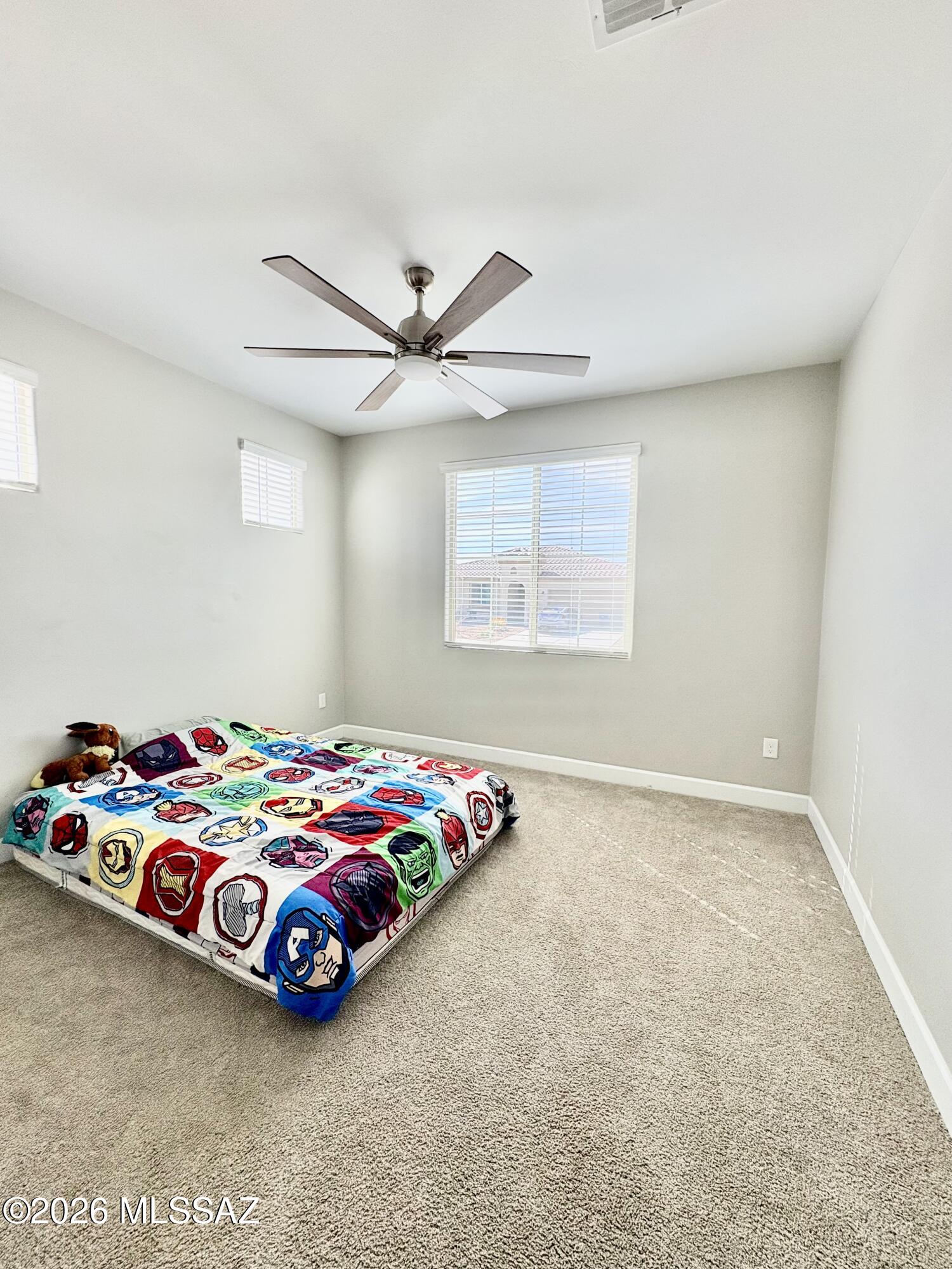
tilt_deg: -3.5
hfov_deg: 85.7
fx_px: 513
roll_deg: -0.8
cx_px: 476
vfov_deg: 102.1
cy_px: 634
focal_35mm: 14
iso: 64
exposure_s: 1/238
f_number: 2.2
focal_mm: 2.22
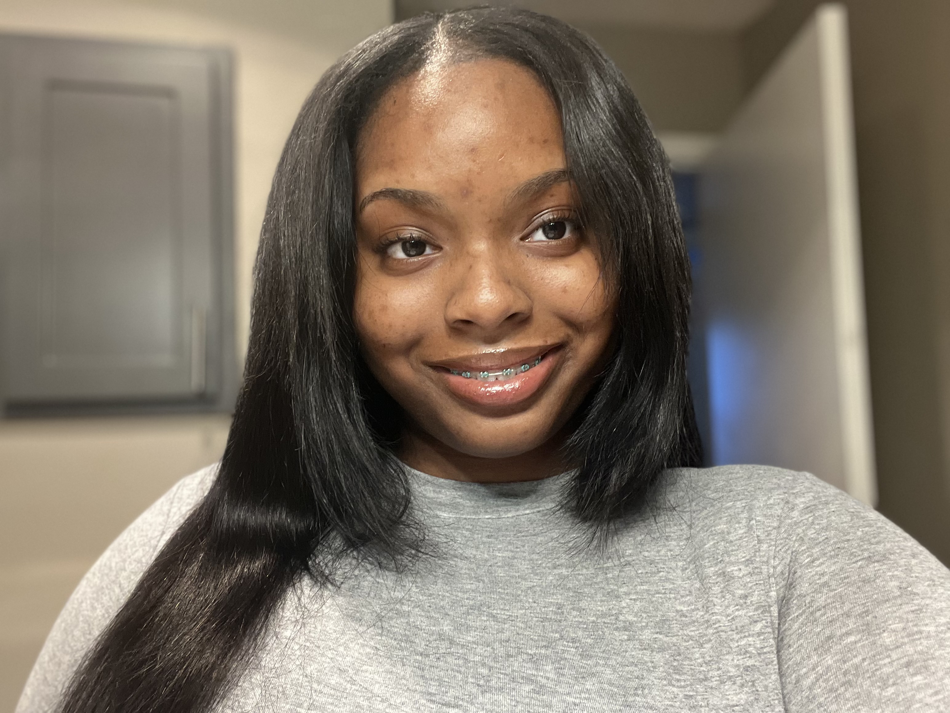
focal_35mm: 30
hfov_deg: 60.0
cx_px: 475
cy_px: 356
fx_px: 823
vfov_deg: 46.8
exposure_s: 1/40
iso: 250
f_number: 2.2
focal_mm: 2.71
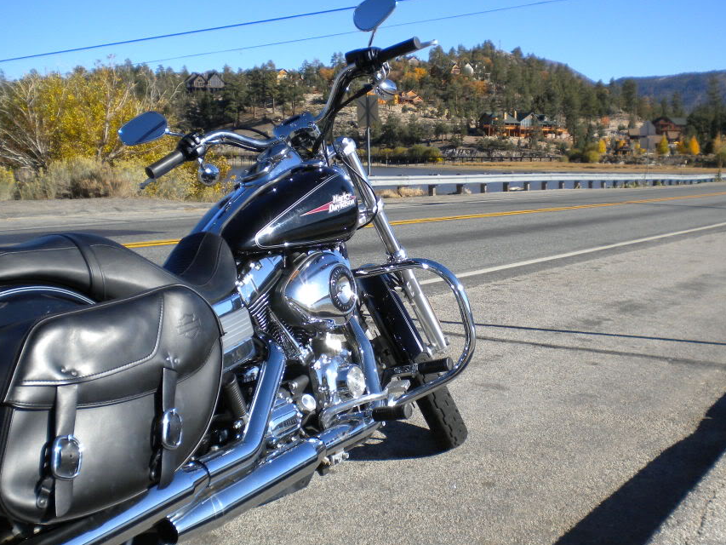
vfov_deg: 34.4
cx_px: 415
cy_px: 271
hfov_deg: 44.7
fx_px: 881
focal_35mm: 42
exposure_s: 1/546
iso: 80
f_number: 4.6
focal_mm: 6.3
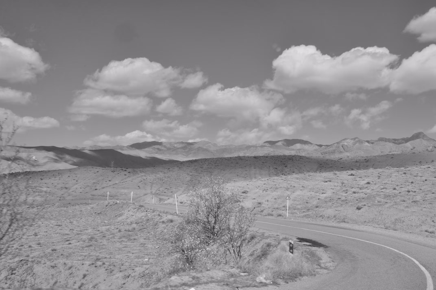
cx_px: 218
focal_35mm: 42
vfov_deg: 31.8
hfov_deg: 46.4
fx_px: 508
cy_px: 145
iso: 400
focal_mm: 28
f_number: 18
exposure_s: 1/320
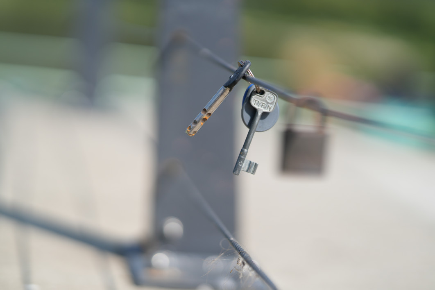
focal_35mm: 85
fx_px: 1027
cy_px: 145
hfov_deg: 23.9
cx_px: 218
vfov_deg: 16.1
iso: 100
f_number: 1.4
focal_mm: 85
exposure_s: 1/5000
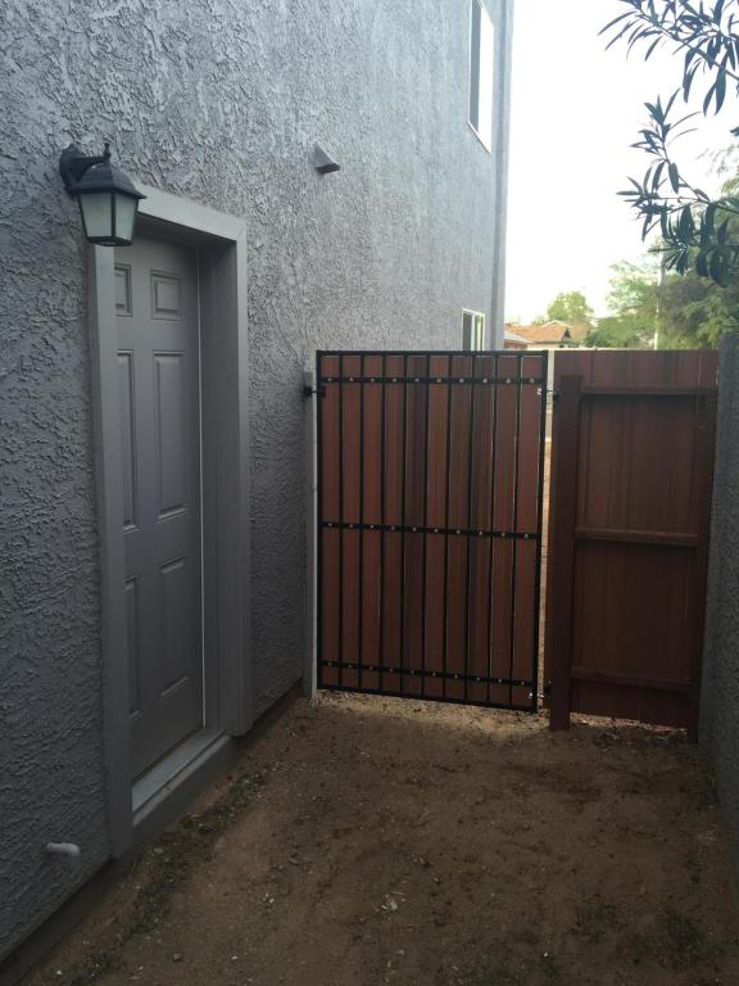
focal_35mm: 29
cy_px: 493
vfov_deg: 61.7
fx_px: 825
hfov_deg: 48.2
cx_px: 370
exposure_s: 1/40
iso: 32
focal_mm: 4.15
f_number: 2.2
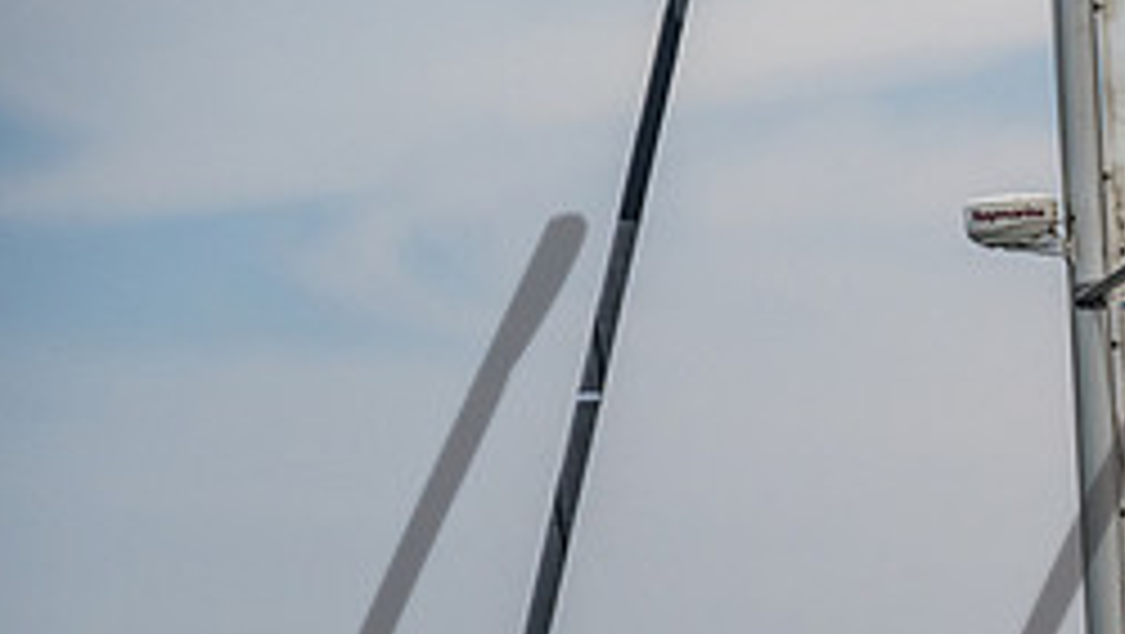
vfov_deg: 2.9
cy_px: 869
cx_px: 1516
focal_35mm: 419
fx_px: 12507
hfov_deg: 5.1
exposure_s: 1/1600
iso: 500
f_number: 6.3
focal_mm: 135
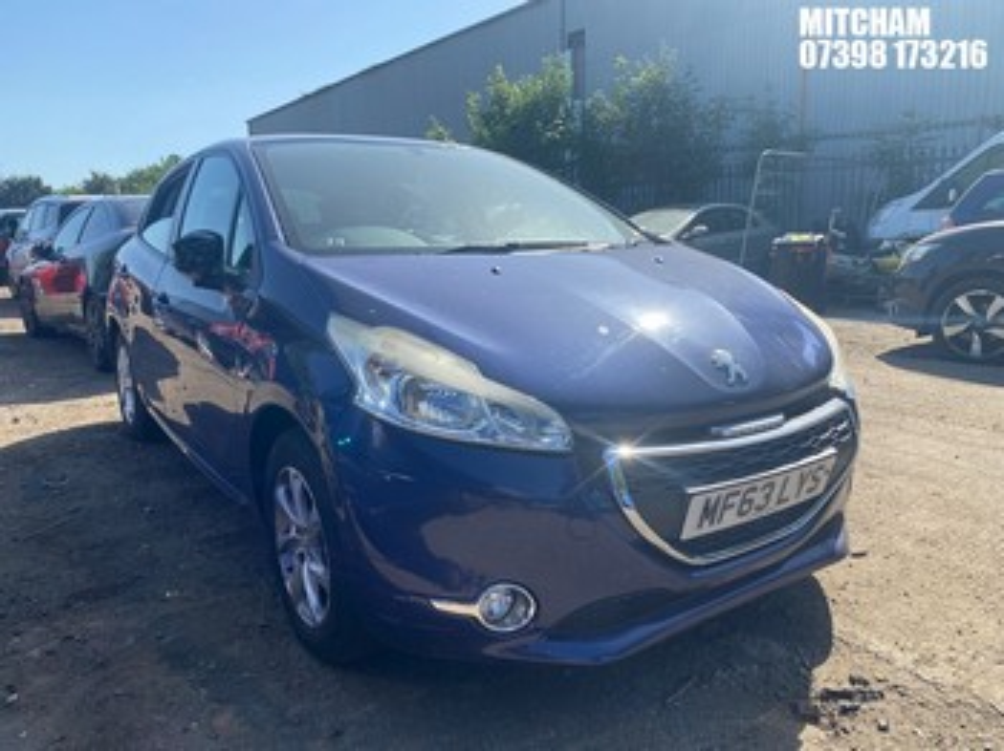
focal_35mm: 26
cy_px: 376
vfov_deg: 53.0
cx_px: 502
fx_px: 754
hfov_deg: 67.3
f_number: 1.8
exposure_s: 1/1754
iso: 32
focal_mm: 4.25
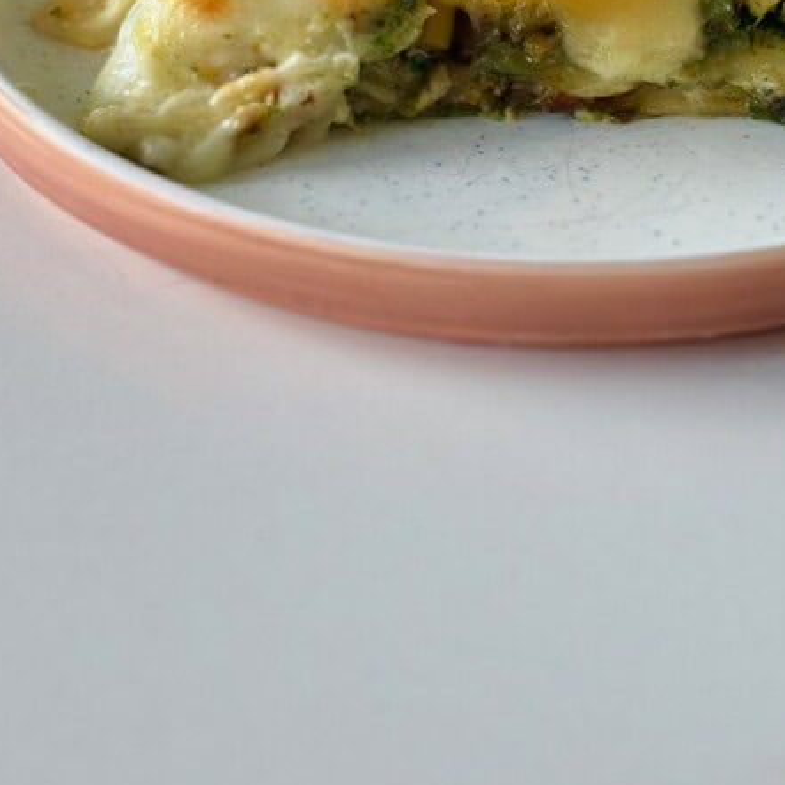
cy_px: 117
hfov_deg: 17.7
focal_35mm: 98
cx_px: 526
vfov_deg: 17.5
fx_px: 2514
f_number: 1.8
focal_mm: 6.9
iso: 125
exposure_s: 1/94
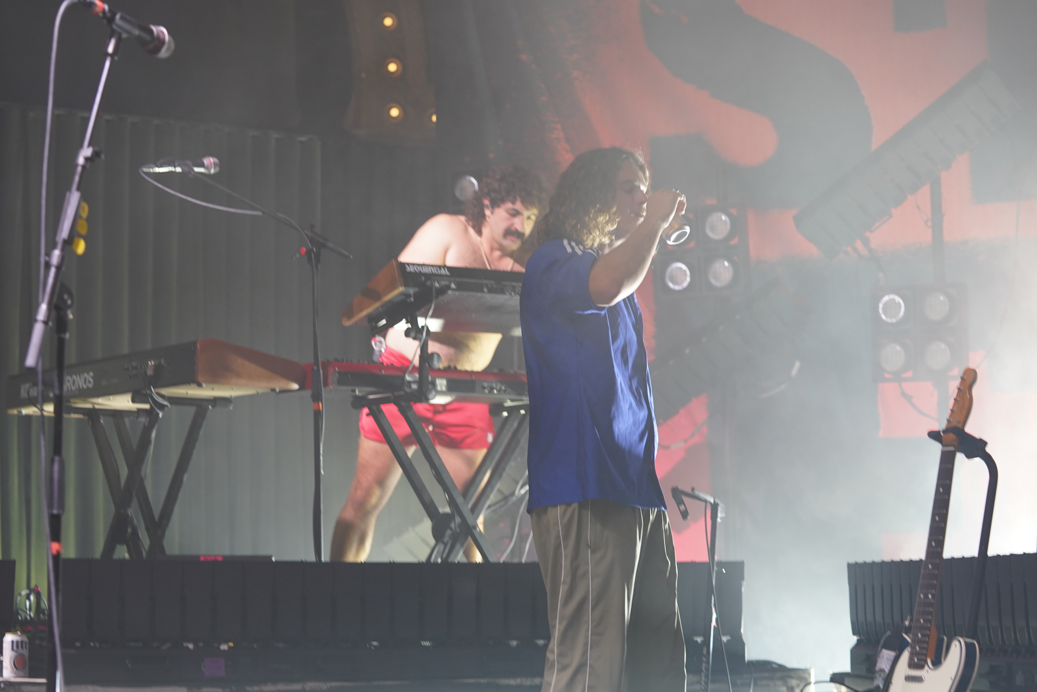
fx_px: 2016
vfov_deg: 19.5
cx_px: 518
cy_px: 346
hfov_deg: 28.8
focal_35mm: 70
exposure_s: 1/160
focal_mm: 70
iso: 1600
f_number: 4
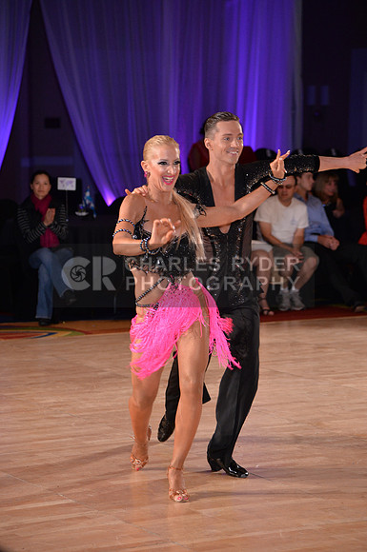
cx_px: 184
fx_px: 1718
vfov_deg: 18.3
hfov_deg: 12.2
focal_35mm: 112
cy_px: 276
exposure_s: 1/250
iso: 1600
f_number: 4.5
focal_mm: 112
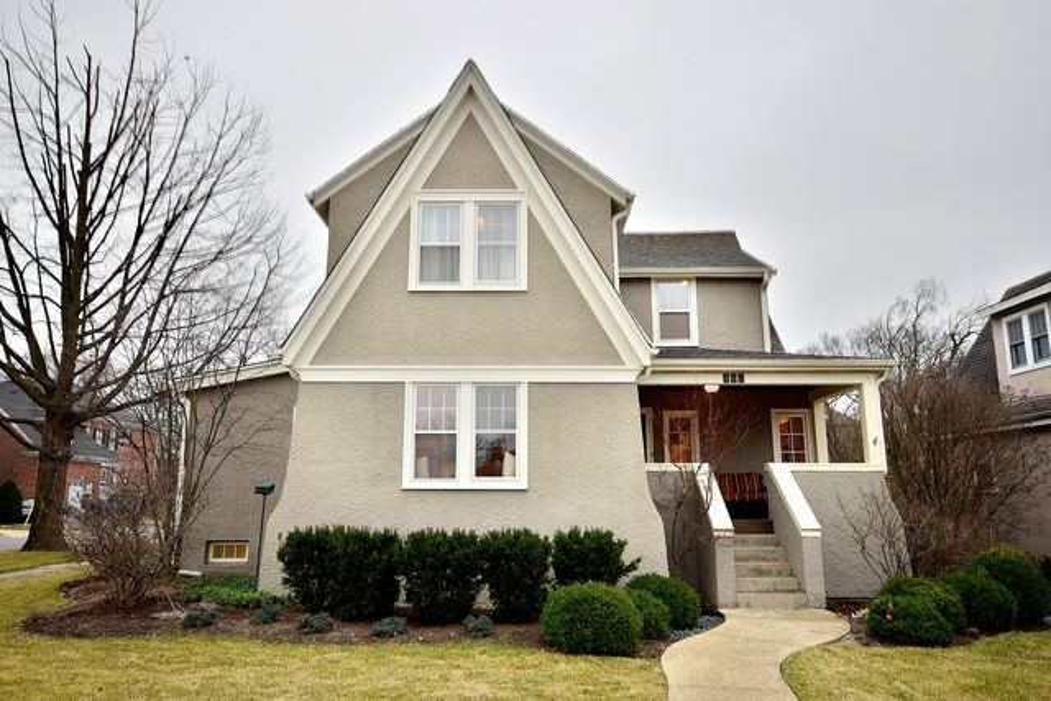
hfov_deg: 70.4
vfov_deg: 50.4
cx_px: 526
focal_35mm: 26
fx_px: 745
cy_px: 350
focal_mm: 17
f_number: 5.3
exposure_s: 1/100
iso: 400
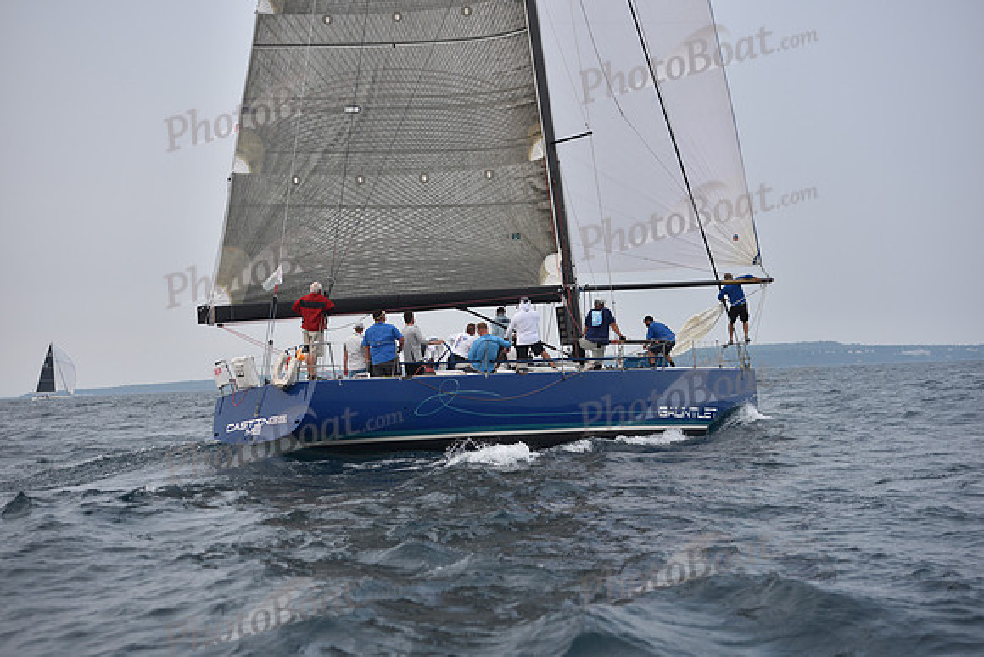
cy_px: 328
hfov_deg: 28.8
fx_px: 1914
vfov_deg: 19.5
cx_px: 492
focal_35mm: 70
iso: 250
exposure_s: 1/640
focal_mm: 70
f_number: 3.5
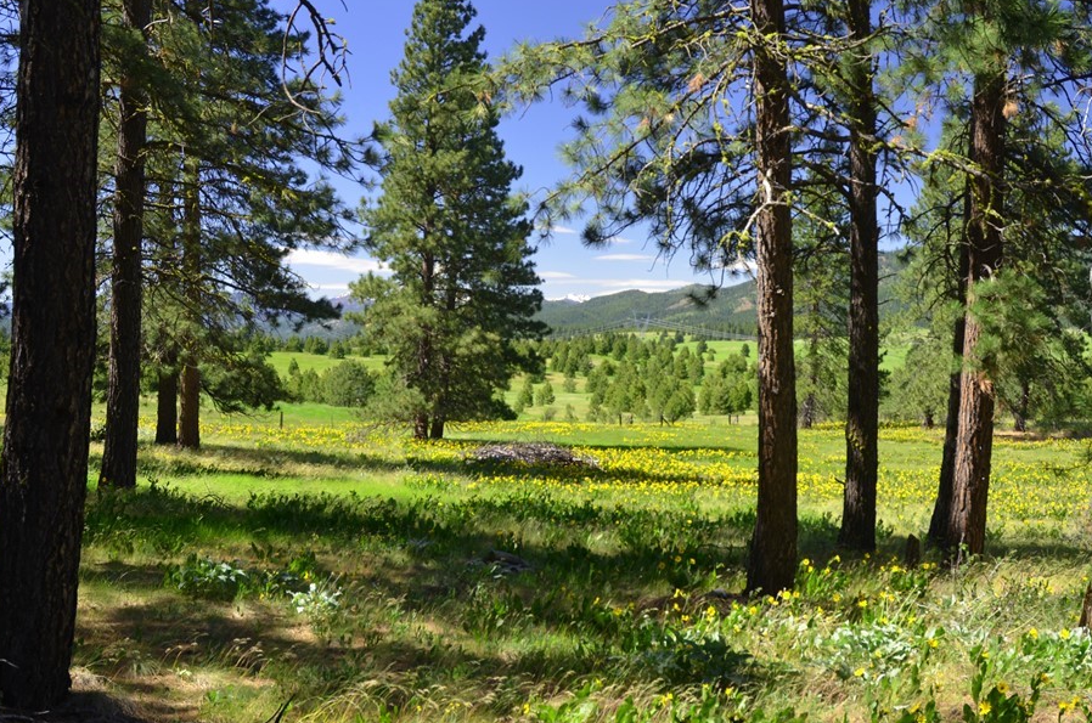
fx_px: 1211
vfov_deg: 33.3
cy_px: 347
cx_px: 590
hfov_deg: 48.5
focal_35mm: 40
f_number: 7.1
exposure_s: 1/30
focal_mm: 22
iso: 100
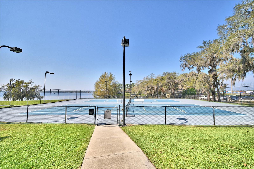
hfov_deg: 100.4
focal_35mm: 15
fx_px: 106
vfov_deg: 77.3
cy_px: 84
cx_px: 127
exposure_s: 1/2000
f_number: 4.5
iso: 100
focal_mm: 10
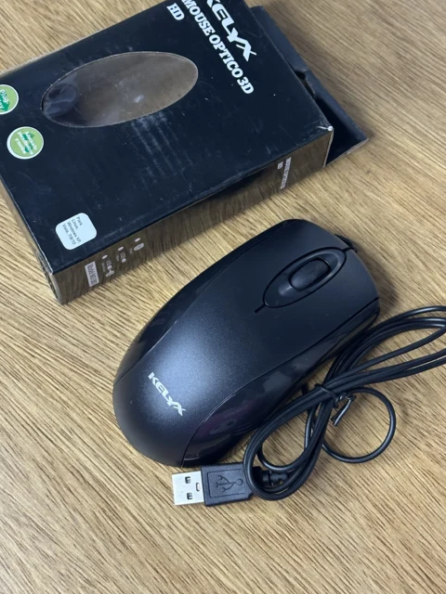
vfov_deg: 32.1
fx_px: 1031
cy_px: 250
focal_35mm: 60
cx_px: 211
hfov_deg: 24.4
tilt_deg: -65.7
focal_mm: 6.86
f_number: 1.78
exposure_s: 1/50
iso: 250
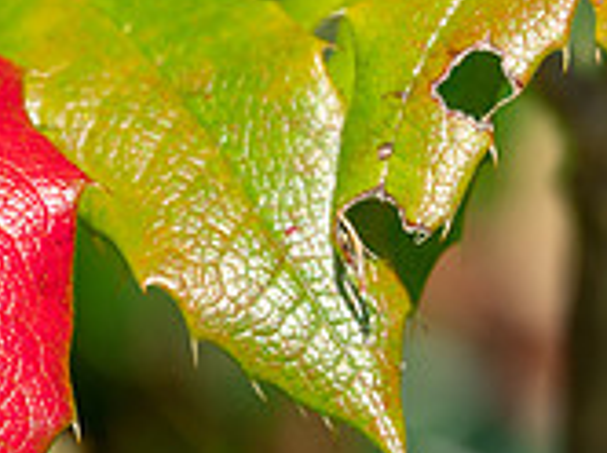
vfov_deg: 1.7
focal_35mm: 895
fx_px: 15671
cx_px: -286
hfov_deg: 2.2
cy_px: -107
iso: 100
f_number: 9
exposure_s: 1/200
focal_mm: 200
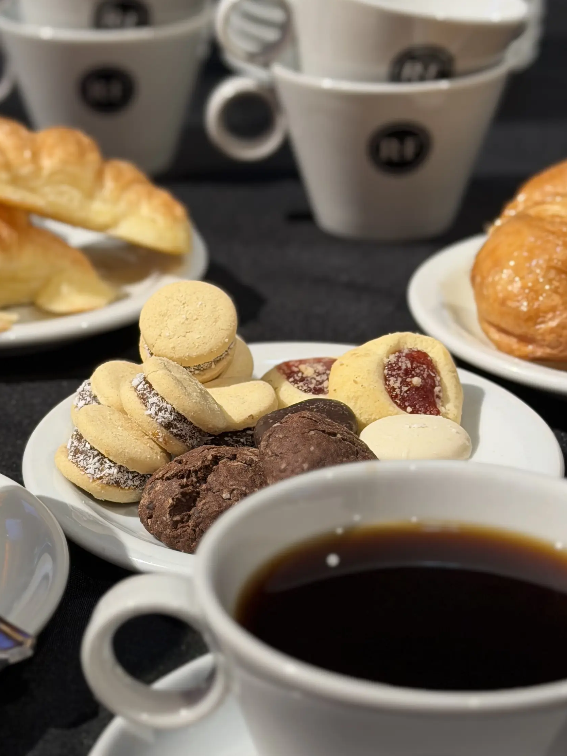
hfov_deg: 16.9
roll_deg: +0.8
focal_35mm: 87
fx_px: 1901
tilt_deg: -25.9
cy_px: 409
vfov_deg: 22.5
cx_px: 202
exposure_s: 1/100
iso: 80
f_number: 1.78
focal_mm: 6.76
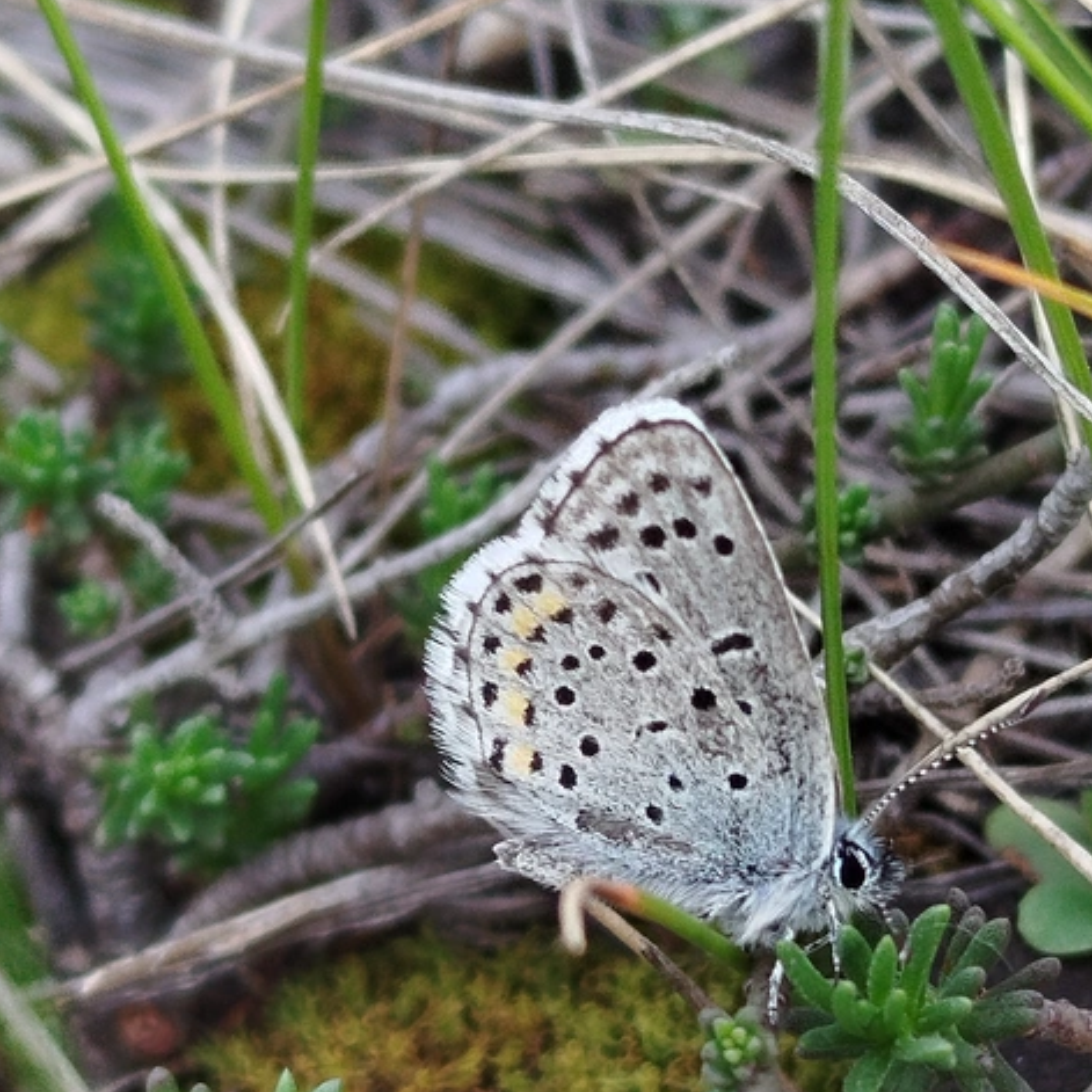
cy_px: 679
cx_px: 552
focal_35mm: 54
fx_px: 1927
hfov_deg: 31.6
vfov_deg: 31.5
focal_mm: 5.31
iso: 50
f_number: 1.7
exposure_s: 1/141
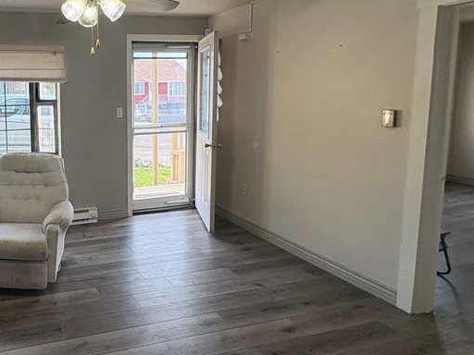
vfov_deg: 49.3
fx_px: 383
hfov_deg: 57.2
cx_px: 75
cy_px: 136
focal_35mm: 28
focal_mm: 2.22
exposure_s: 1/120
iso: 80
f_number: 2.2
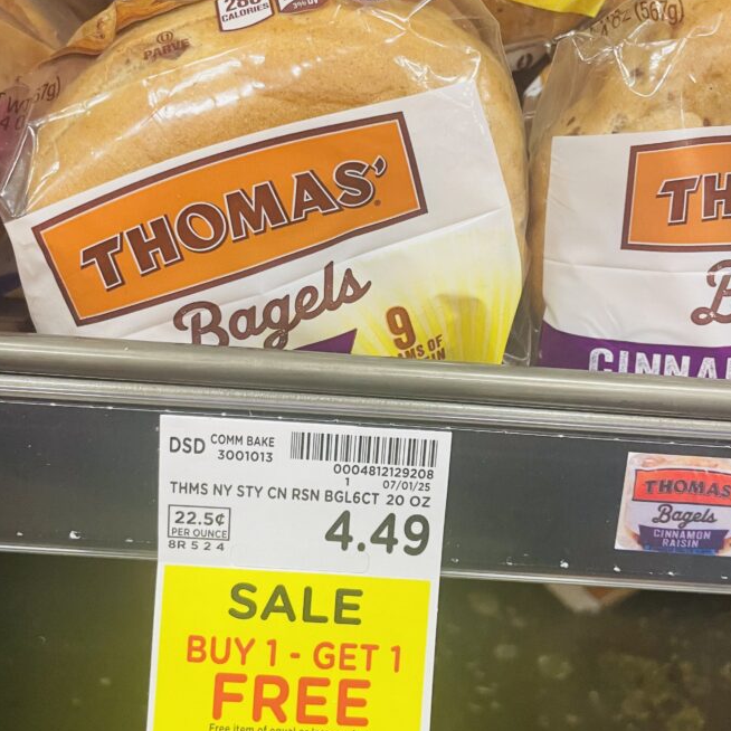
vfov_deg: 45.8
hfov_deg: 46.0
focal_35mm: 36
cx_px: 372
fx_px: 860
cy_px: 288
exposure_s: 1/42
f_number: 1.6
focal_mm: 4.2
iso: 160
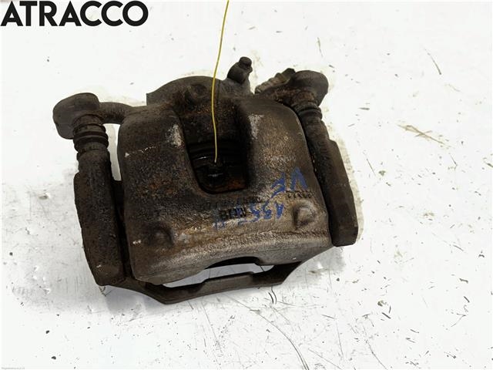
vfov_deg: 30.3
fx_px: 684
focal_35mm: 48
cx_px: 246
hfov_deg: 39.7
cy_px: 185
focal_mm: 6.86
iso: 50
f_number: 1.78
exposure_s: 1/17
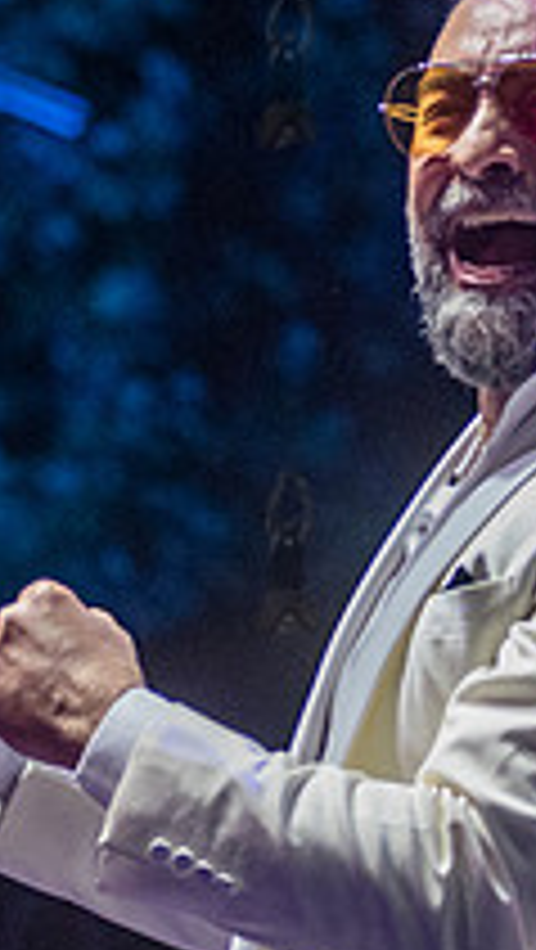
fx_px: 10490
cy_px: 353
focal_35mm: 416
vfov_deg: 5.2
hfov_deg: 2.9
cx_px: 174
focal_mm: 100
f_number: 4
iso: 4000
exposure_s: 1/800
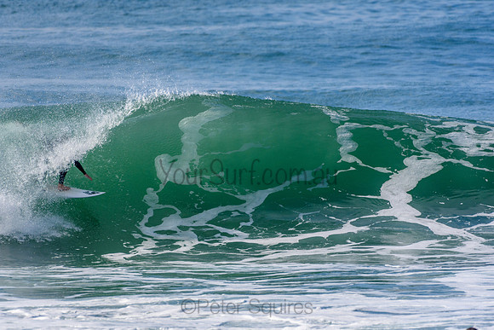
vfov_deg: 1.8
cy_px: 165
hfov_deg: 2.7
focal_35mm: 750
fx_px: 10294
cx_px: 247
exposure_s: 1/2000
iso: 200
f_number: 5.6
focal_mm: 500
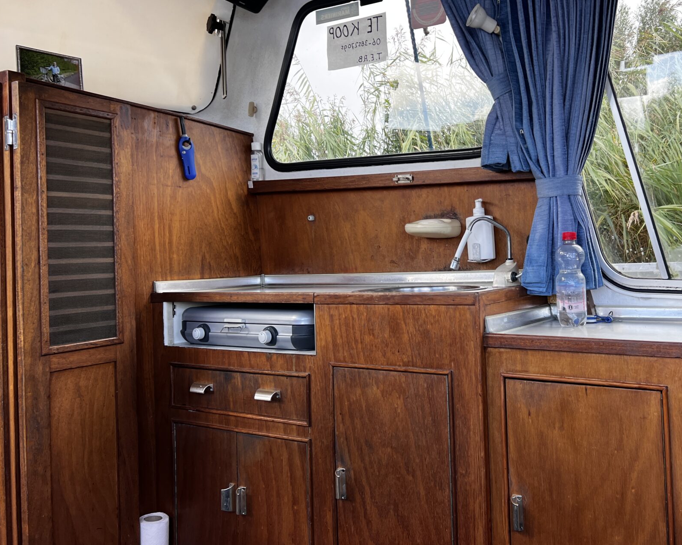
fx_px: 646
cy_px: 253
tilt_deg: -0.1
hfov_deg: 55.0
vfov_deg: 45.8
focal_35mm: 32
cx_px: 426
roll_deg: +2.7
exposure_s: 1/181
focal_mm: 5.7
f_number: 1.5
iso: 40
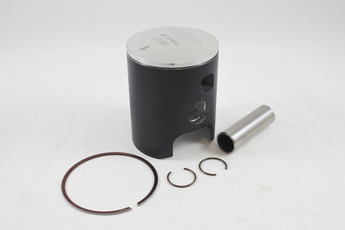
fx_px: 316
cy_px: 115
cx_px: 172
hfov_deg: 57.2
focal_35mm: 33
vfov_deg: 40.0
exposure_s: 1/125
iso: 400
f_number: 3.8
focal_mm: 12.3
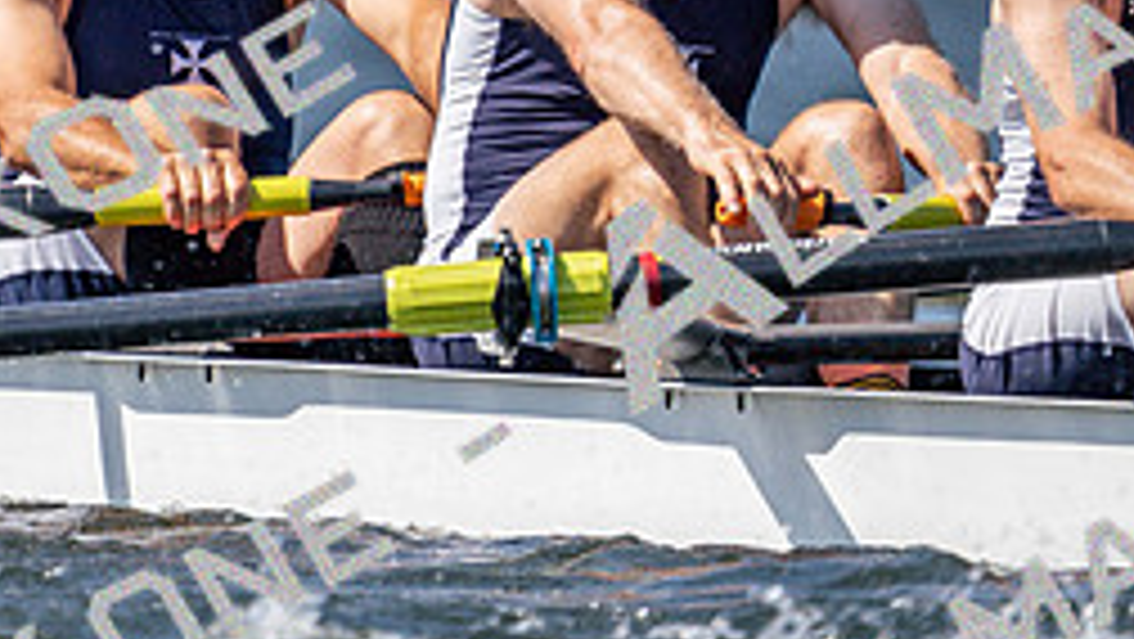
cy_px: -11
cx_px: 220
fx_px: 43559
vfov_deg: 0.8
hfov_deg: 1.5
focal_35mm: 1448
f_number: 6.3
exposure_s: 1/2000
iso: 400
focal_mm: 600
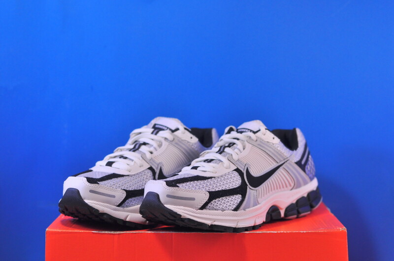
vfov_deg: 18.1
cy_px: 130
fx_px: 820
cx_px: 197
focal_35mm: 75
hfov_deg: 27.0
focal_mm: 50
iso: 250
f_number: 3.2
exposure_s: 1/250
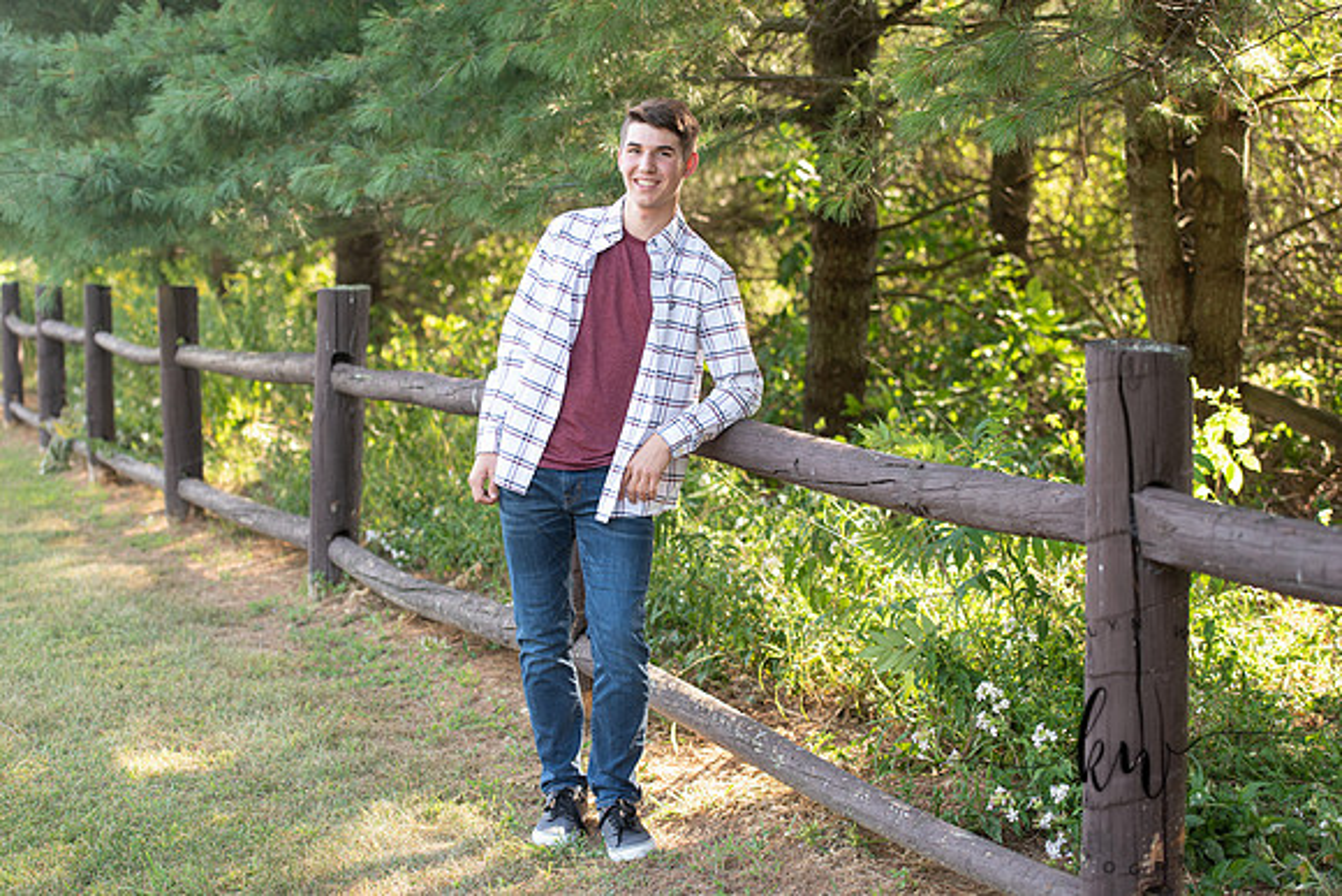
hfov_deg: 28.8
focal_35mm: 70
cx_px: 671
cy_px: 448
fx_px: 2610
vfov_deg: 19.5
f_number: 3.2
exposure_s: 1/250
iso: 400
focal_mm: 70
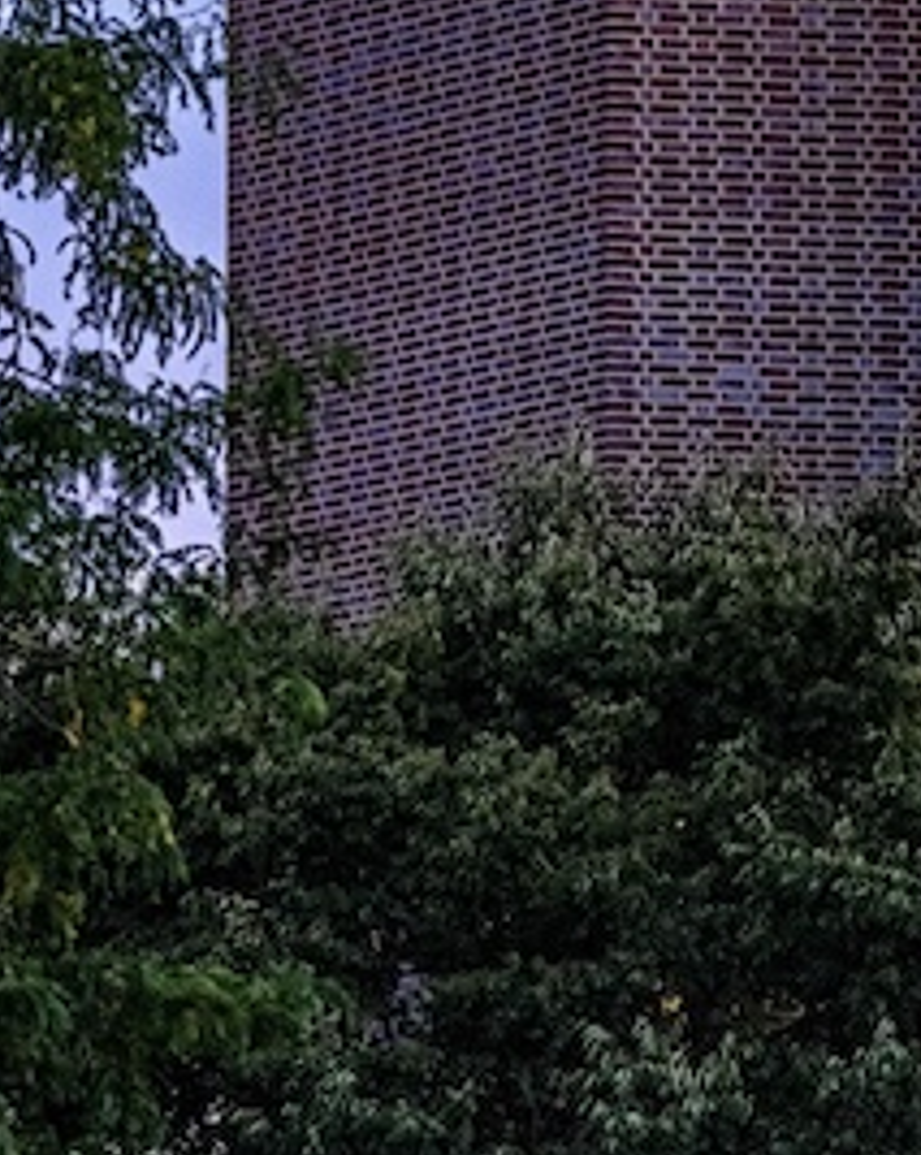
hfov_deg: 4.4
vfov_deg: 5.5
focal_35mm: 349
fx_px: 11912
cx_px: -203
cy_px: 437
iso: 1250
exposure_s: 1/80
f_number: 2
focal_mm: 110
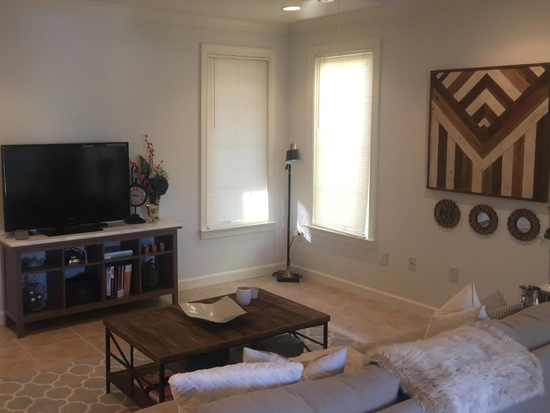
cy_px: 181
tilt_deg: -6.6
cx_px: 215
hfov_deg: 49.8
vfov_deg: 38.6
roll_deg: -0.4
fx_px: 588
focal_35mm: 37
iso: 64
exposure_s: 1/30
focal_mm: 4.15
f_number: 2.2
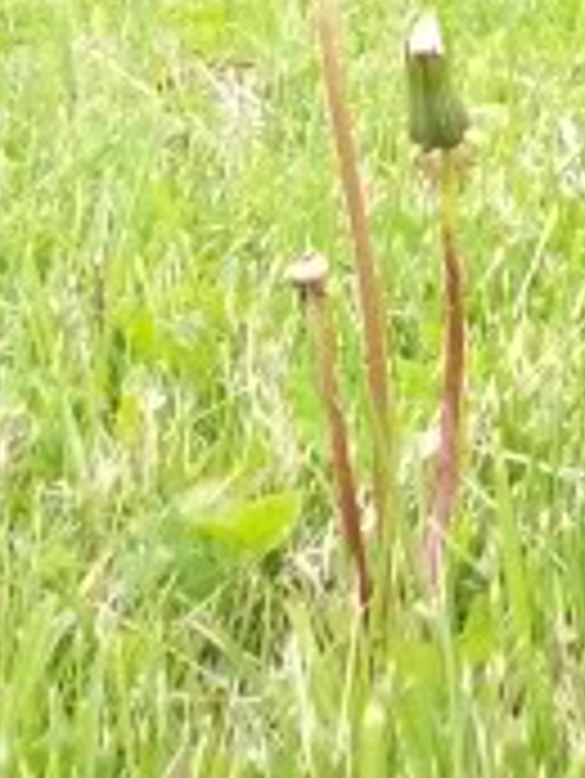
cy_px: -558
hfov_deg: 7.0
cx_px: 513
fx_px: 4794
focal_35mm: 213
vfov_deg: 8.9
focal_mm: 7.6
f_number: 3.1
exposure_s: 1/205
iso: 80
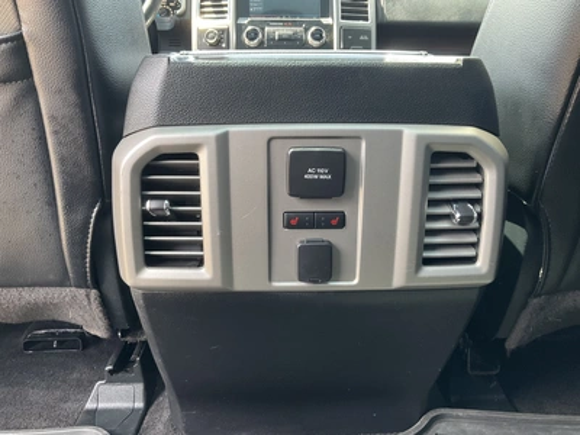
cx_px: 290
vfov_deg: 48.2
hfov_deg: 61.7
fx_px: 486
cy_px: 218
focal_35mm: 29
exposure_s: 1/63
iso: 64
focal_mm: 3
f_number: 1.8
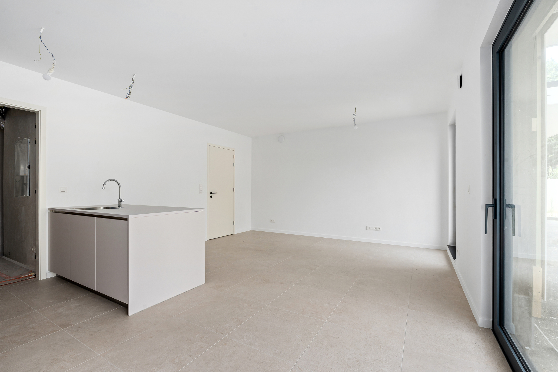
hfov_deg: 96.7
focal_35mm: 16
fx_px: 248
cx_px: 279
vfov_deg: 73.7
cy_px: 186
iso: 250
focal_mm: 16
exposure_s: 1/5
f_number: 11
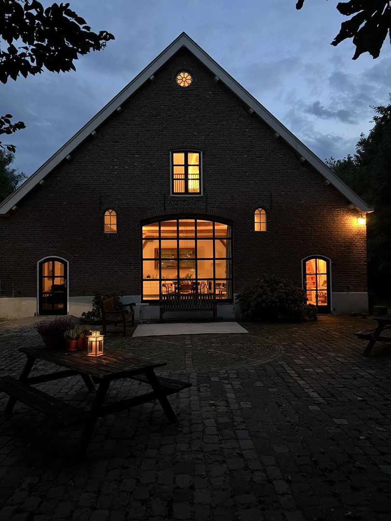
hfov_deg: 53.1
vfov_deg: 67.3
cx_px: 196
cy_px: 260
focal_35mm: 26
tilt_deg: +2.2
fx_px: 392
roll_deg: +1.2
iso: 1000
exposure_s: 1/20
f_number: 1.5
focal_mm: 5.7
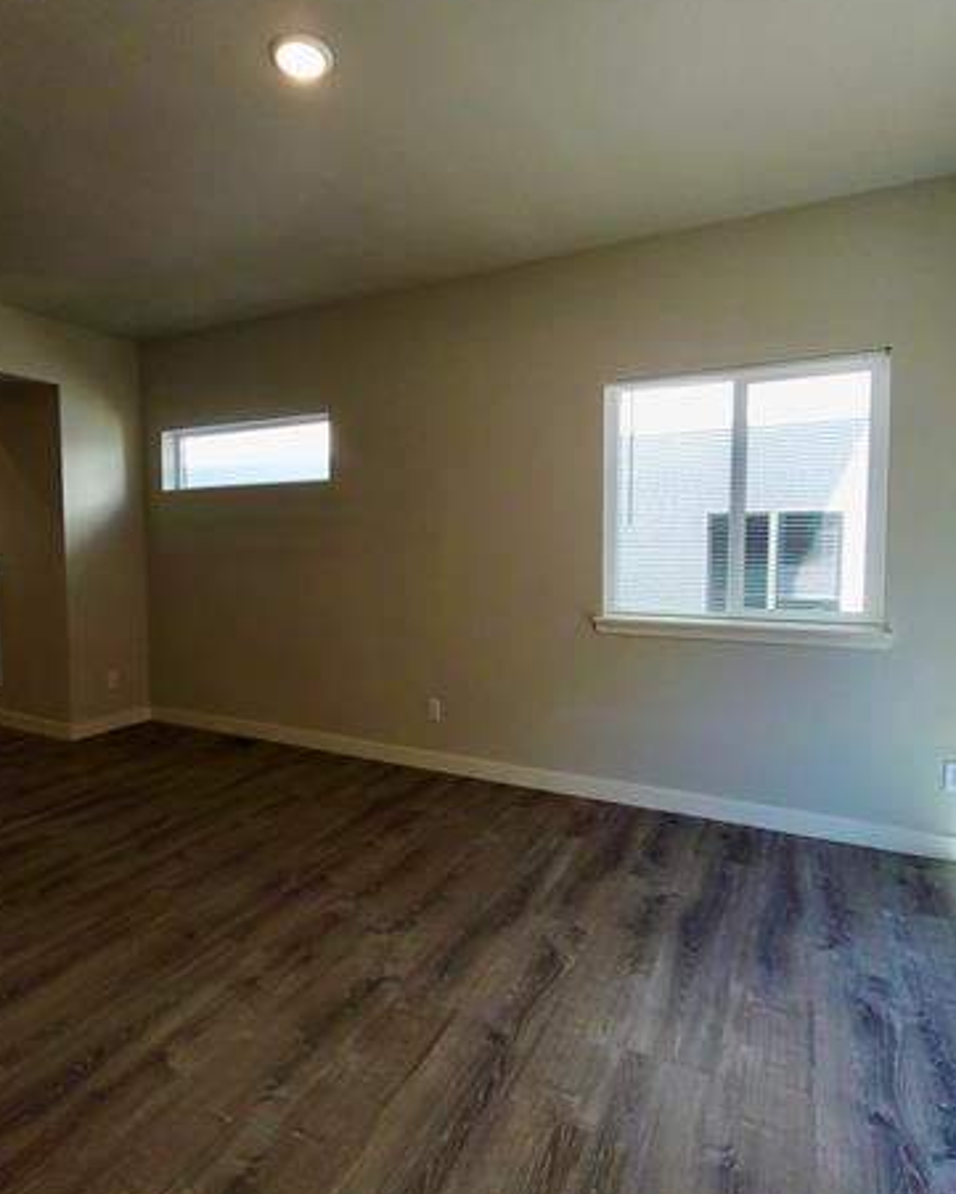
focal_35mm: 18
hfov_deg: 73.8
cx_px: 490
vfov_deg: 86.4
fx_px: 636
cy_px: 594
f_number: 2.2
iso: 50
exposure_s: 1/120
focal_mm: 1.74
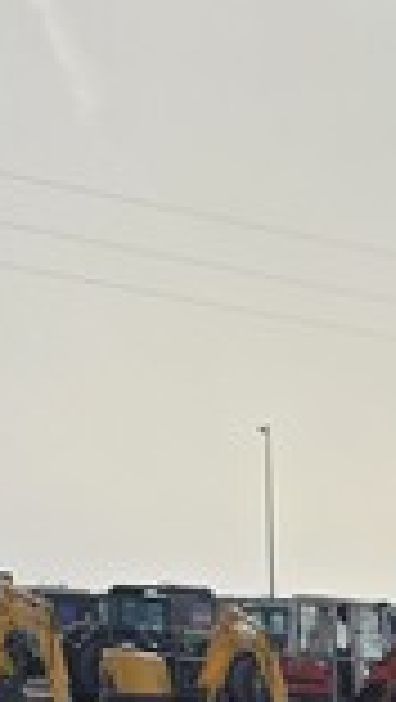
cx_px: 1105
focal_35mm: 88
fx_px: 1639
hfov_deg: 10.6
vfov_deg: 21.8
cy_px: 909
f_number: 1.7
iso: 32
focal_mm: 6.3
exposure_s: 1/7944
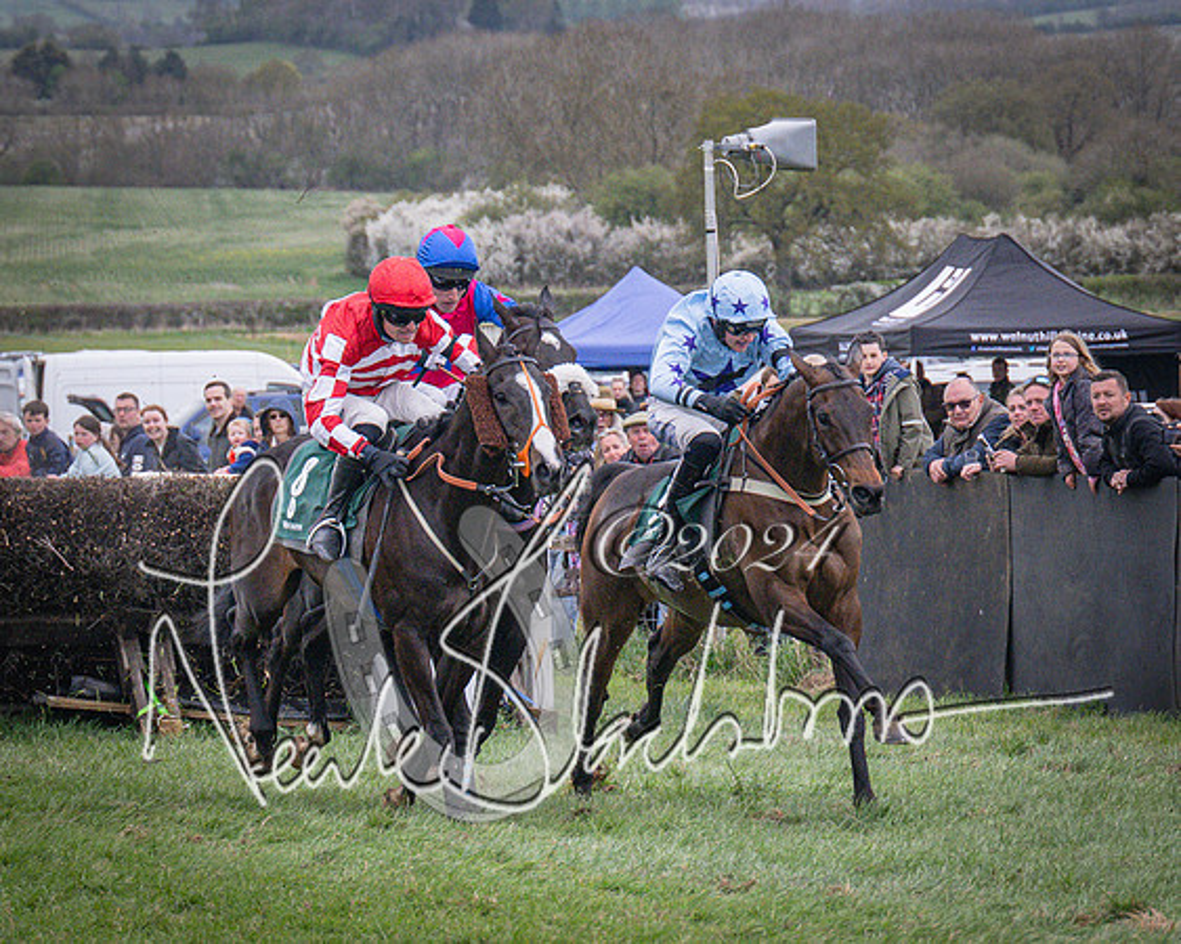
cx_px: 816
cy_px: 670
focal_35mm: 259
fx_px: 9061
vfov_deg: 6.0
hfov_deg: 7.5
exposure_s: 1/1250
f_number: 5
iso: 1600
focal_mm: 98
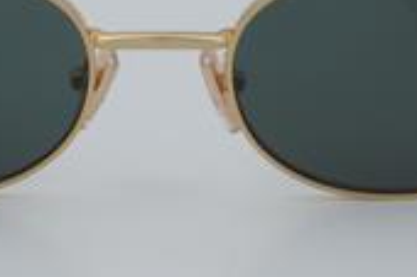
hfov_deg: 10.6
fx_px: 2247
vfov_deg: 7.0
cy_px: 44
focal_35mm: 194
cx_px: 159
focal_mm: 55
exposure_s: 1/4
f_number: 32
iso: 100
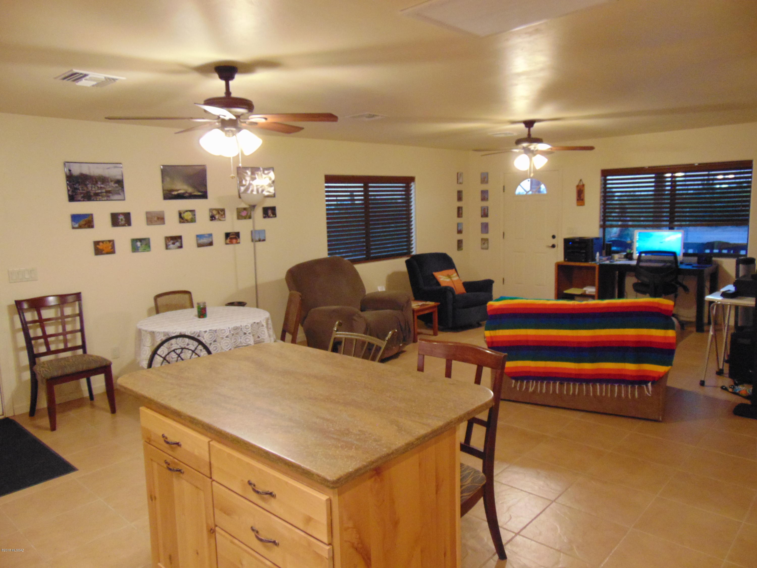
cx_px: 378
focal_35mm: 25
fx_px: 547
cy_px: 284
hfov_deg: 69.4
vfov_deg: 54.9
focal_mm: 4.5
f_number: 3
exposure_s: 1/20
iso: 400
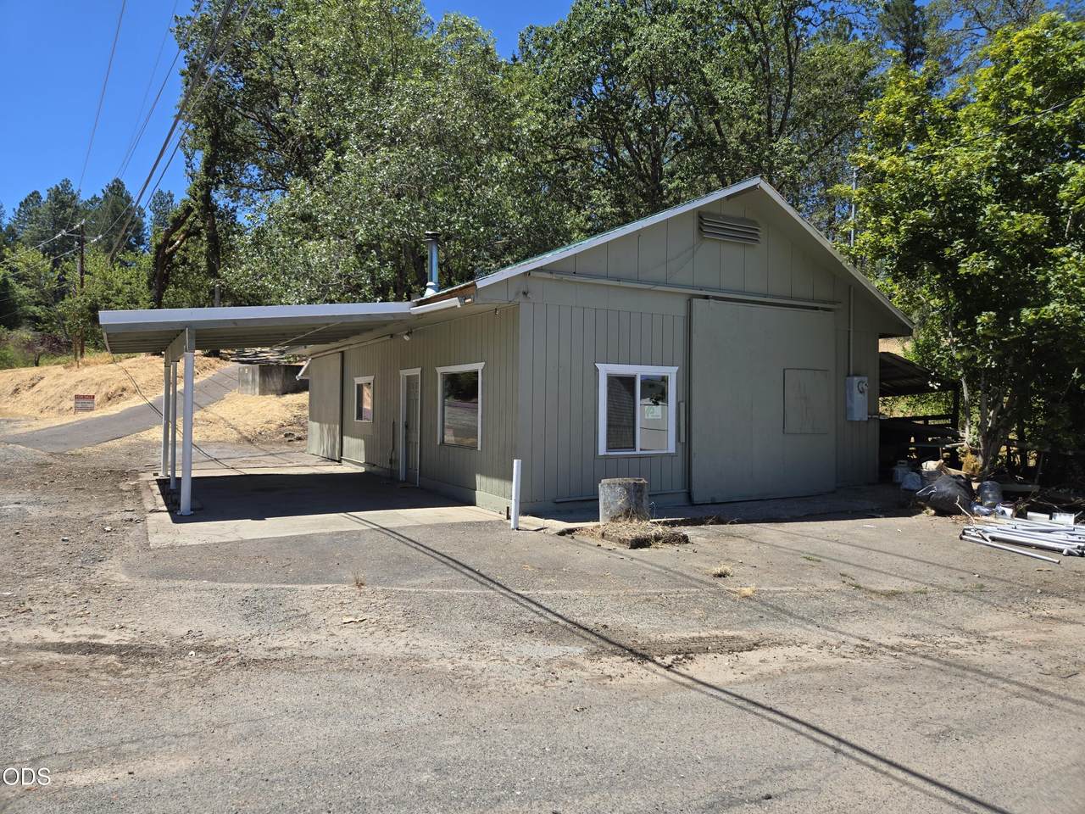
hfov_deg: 73.9
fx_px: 721
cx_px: 542
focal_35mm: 23
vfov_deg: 58.9
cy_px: 407
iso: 25
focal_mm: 5.4
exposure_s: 1/1235
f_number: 1.8
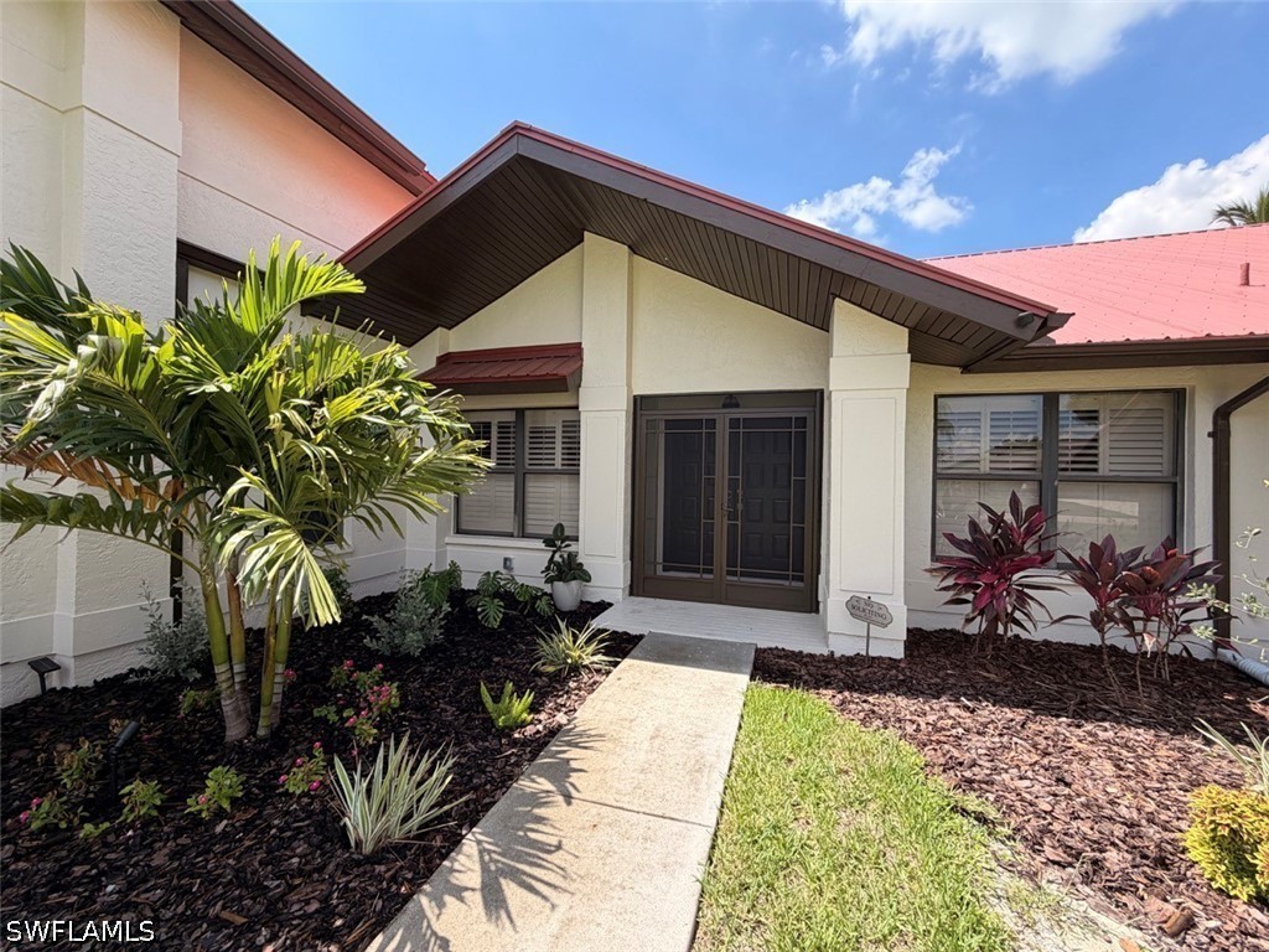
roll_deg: -0.8
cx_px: 634
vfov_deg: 85.7
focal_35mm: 14
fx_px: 513
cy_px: 476
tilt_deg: -0.1
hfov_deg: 102.1
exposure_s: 1/701
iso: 40
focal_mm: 2.22
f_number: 2.2
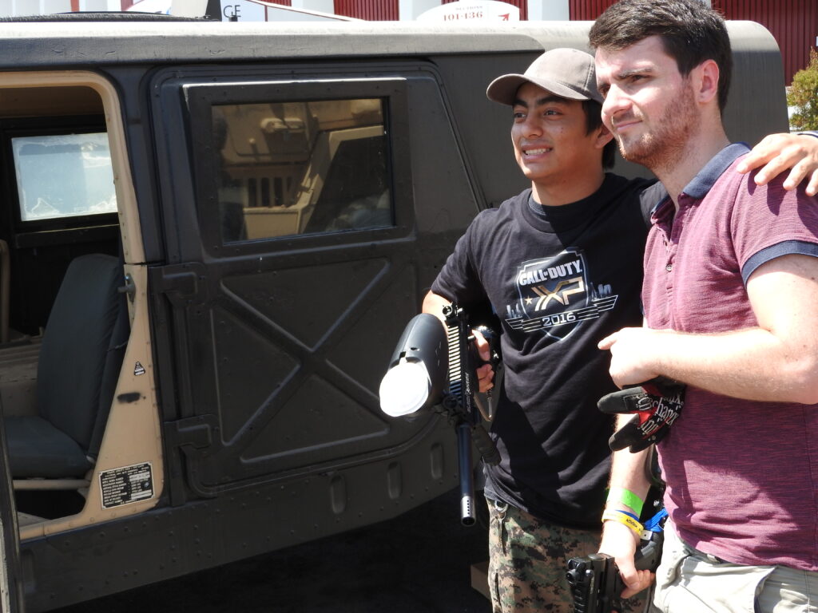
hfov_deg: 38.2
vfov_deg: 29.1
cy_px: 306
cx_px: 409
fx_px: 1182
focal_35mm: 50
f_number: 4
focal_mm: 9
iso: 100
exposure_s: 1/250
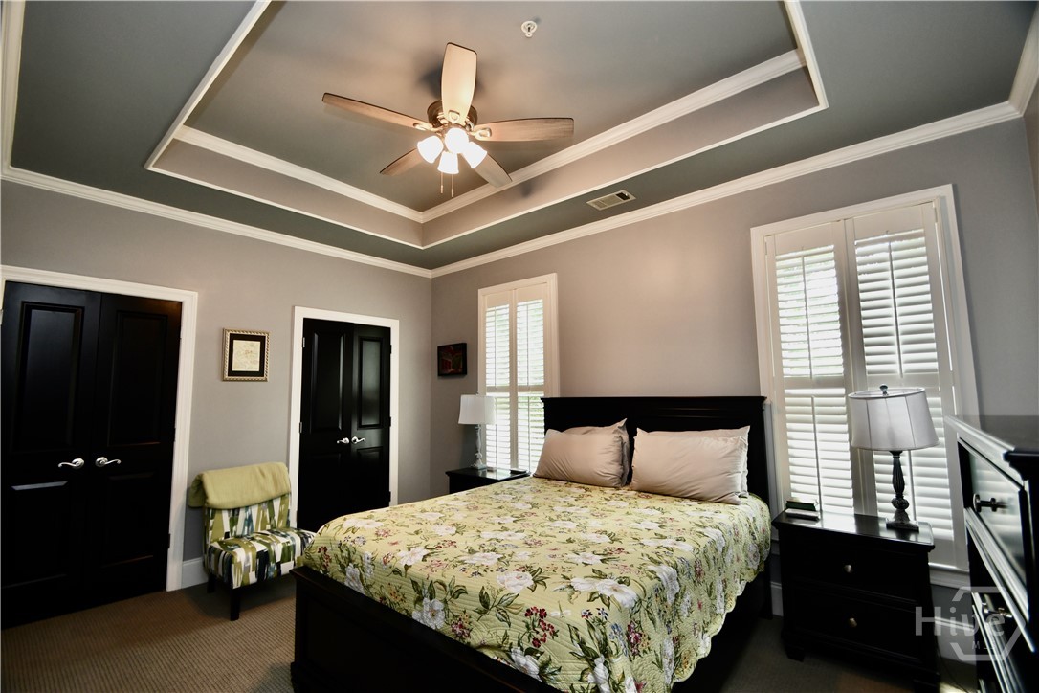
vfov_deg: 77.3
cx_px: 520
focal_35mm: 15
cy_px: 346
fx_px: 433
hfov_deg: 100.4
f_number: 4
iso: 320
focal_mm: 10
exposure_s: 1/60
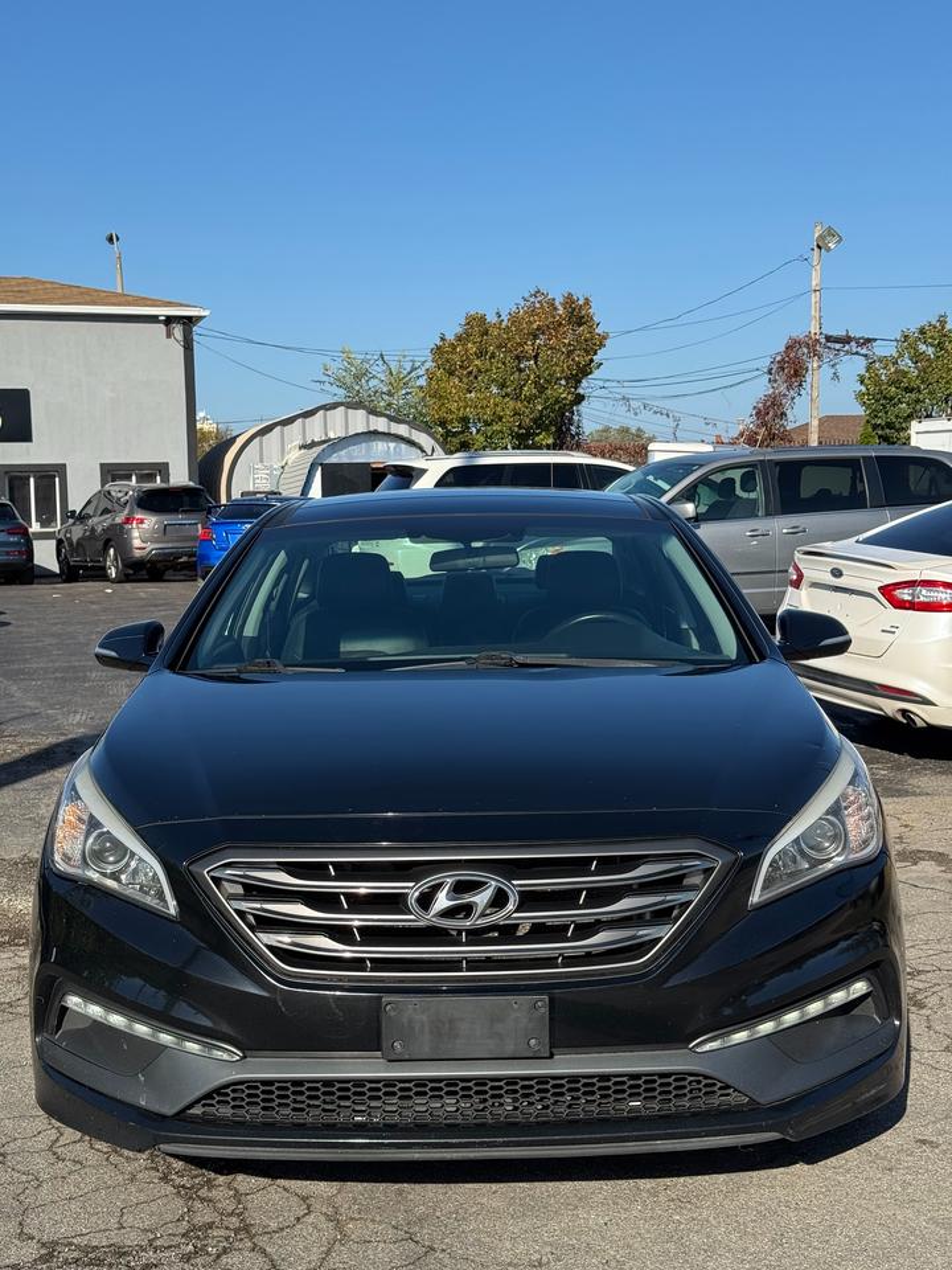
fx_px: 1760
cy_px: 635
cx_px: 476
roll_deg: +1.5
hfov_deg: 30.3
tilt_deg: -1.6
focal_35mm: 48
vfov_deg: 39.7
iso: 64
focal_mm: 6.76
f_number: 1.78
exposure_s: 1/3425
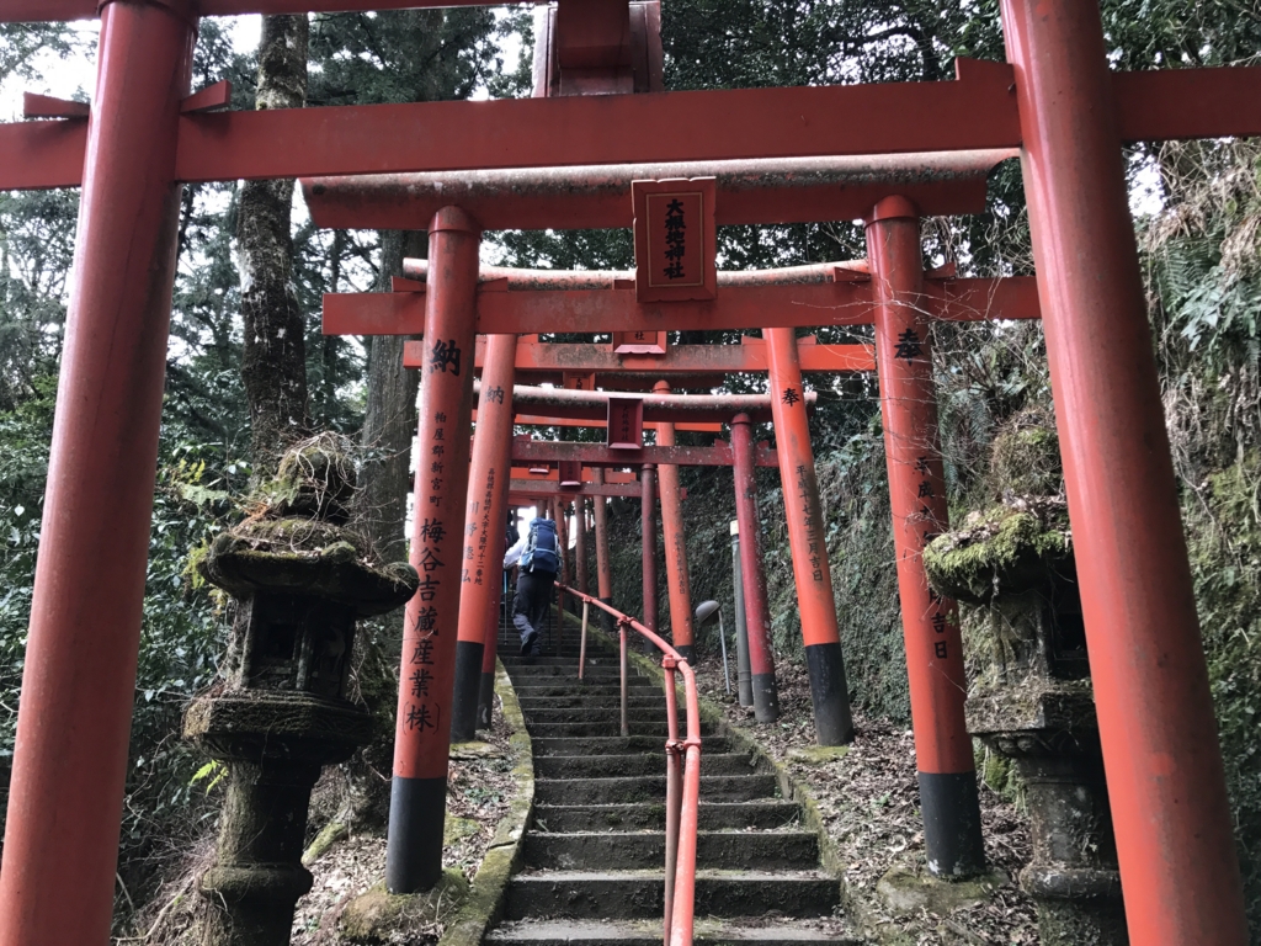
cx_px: 630
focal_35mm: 28
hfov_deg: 63.4
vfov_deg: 49.7
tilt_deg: +19.1
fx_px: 1020
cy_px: 473
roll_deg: -1.3
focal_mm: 3.99
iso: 40
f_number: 1.8
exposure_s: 1/120
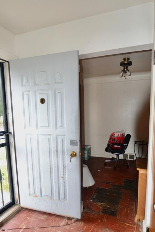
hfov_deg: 59.5
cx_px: 81
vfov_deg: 80.8
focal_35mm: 21
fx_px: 136
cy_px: 130
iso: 2200
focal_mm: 12
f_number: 3.5
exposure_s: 1/60
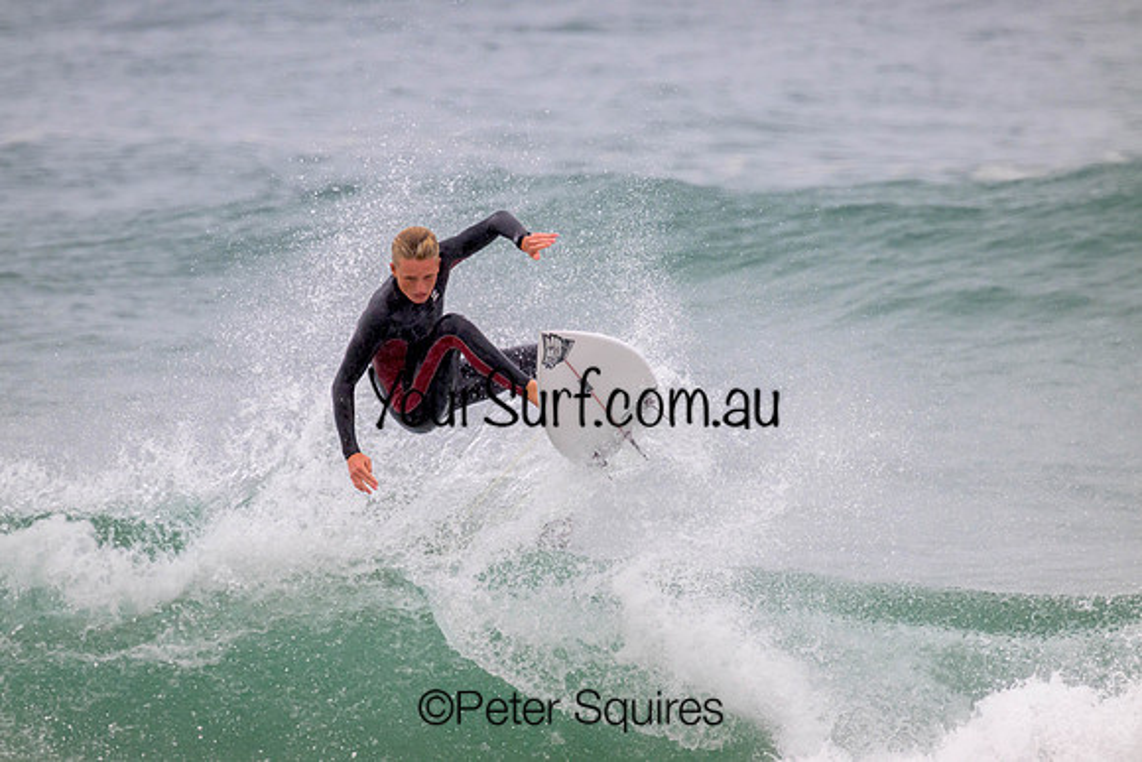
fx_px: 25383
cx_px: 571
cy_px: 381
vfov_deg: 1.7
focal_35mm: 800
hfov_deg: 2.6
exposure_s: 1/2000
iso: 1600
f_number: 11
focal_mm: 800
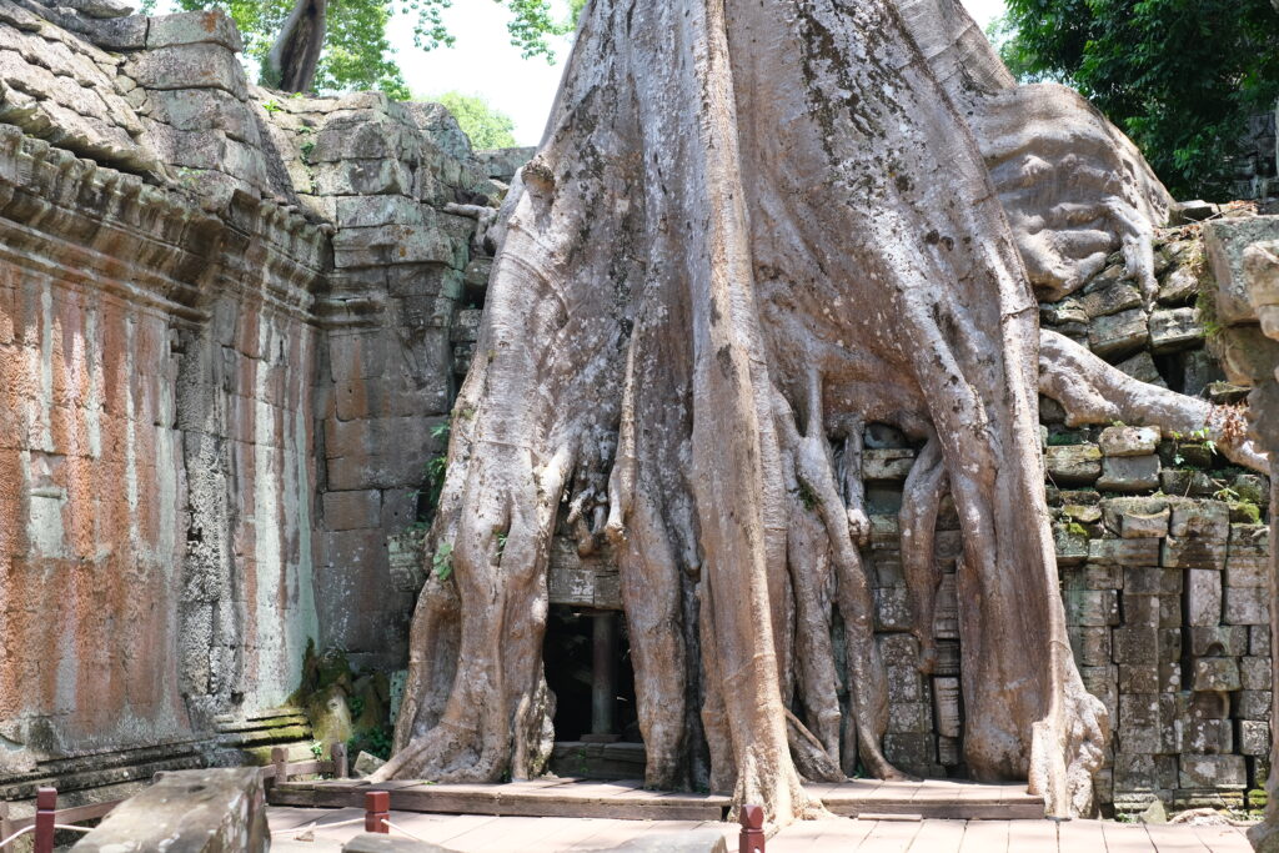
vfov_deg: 25.5
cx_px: 640
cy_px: 426
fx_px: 1883
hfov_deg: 37.5
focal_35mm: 53
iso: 320
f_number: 3.2
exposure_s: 1/450
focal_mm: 35
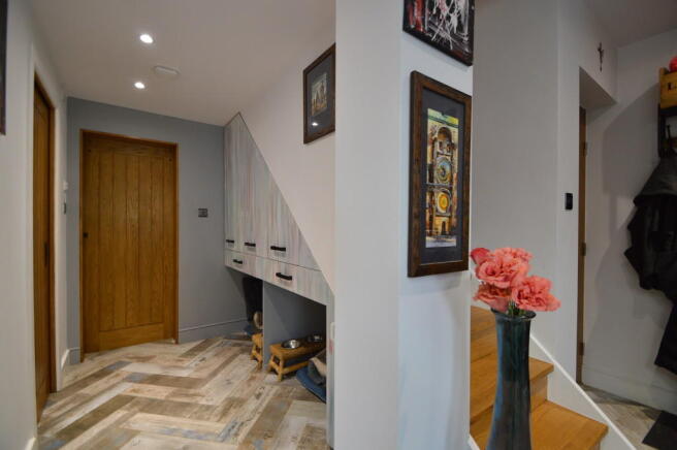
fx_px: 282
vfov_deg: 77.2
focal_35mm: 15
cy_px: 225
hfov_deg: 100.4
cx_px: 338
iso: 720
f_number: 3.5
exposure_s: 1/60
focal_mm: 10
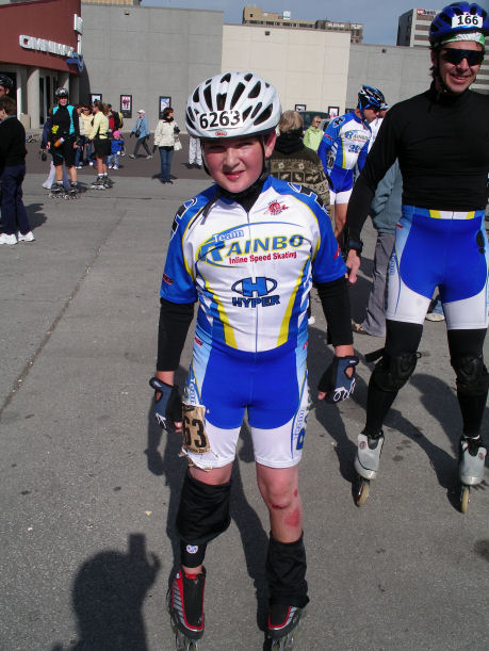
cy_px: 326
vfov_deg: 50.1
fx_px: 696
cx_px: 244
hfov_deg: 38.7
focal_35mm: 37
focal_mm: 7.8
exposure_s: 1/400
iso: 80
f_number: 6.5
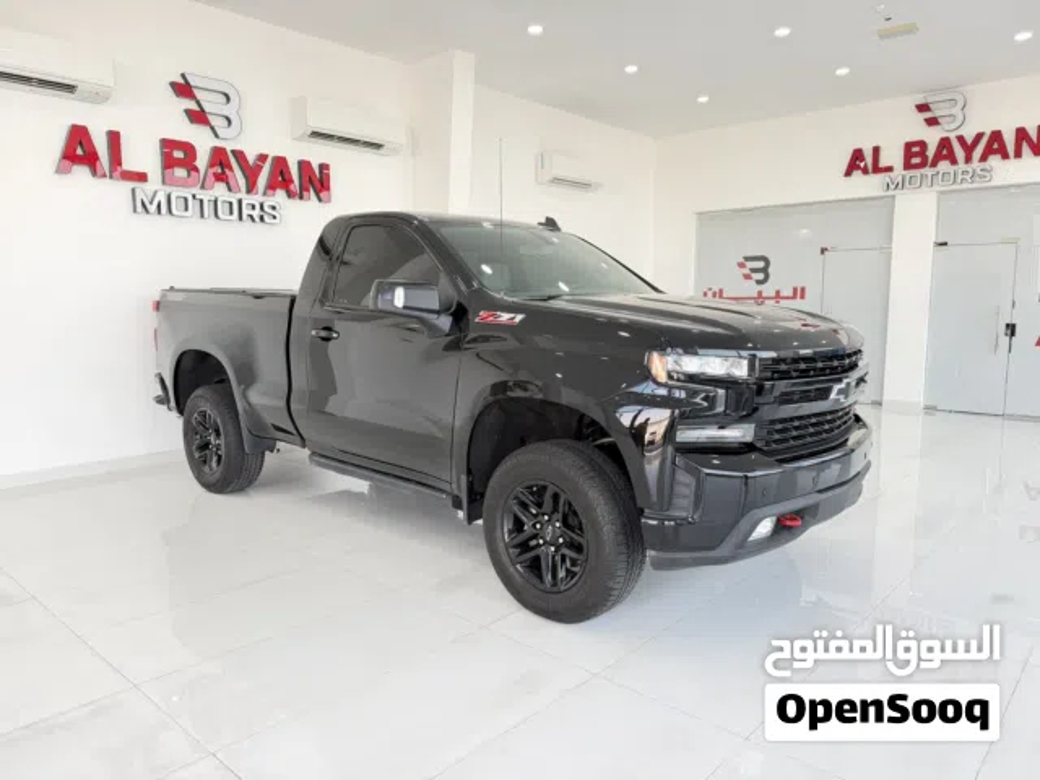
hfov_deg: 71.6
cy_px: 390
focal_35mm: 24
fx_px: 721
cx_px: 520
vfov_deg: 56.8
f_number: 1.78
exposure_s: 1/160
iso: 125
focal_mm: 6.76
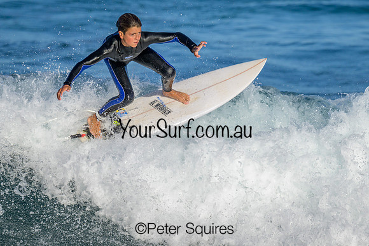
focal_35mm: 1182
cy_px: 155
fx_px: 12113
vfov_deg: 1.2
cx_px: 187
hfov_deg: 1.7
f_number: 8
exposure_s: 1/2000
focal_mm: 800
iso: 320
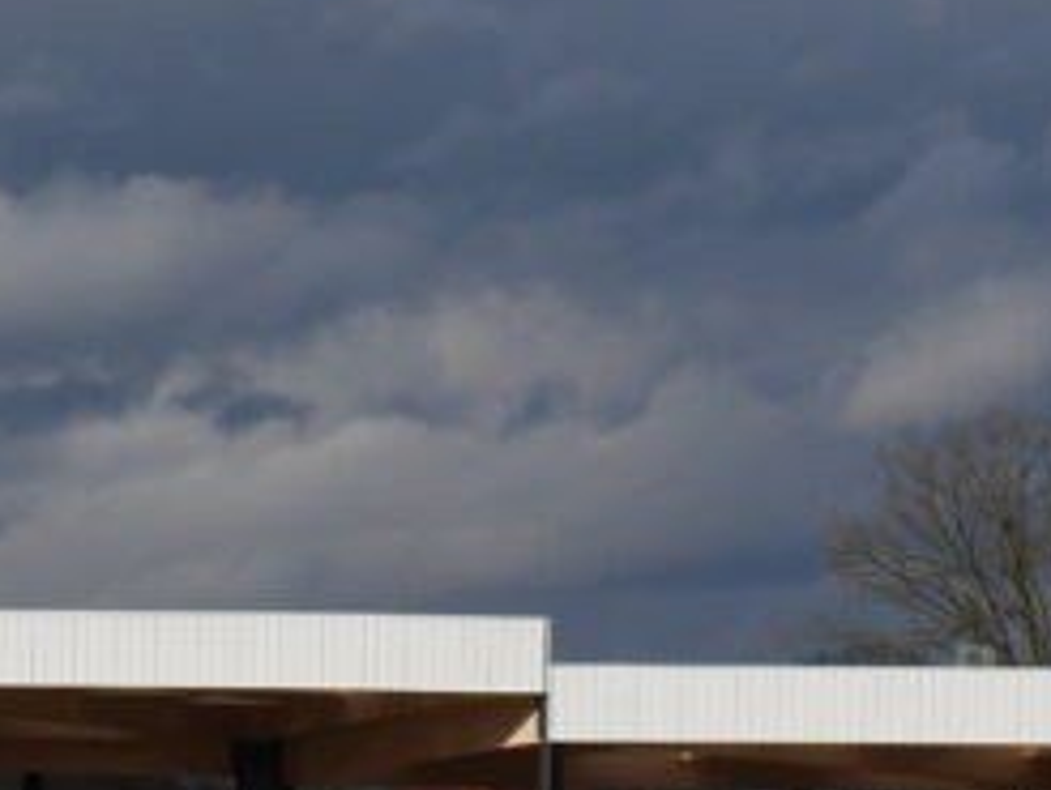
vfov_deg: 5.9
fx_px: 7598
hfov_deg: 7.9
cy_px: 822
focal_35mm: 250
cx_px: 940
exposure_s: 1/400
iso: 200
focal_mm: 30
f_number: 9
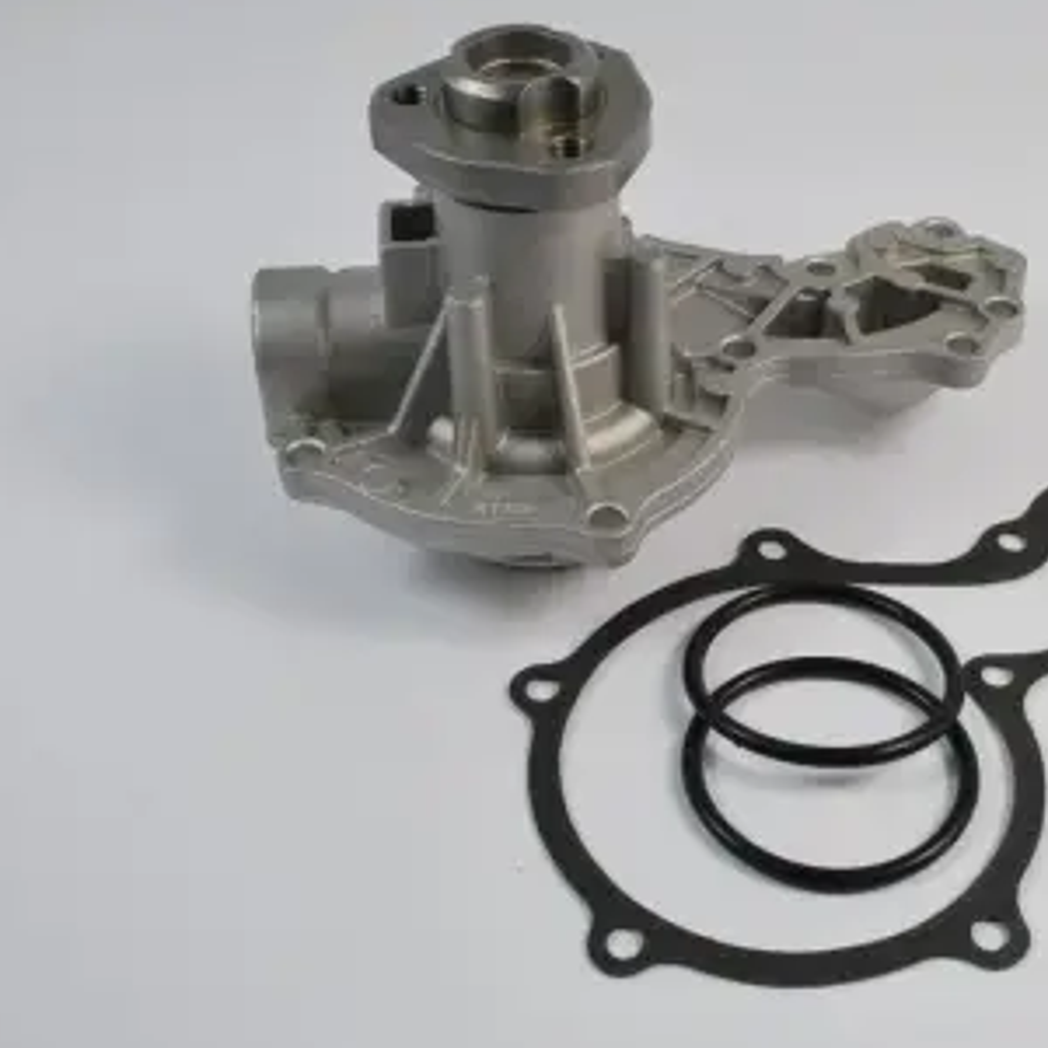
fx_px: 1473
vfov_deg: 39.2
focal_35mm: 43
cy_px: 517
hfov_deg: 38.6
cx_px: 713
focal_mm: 22
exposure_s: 1/15
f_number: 10
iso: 100
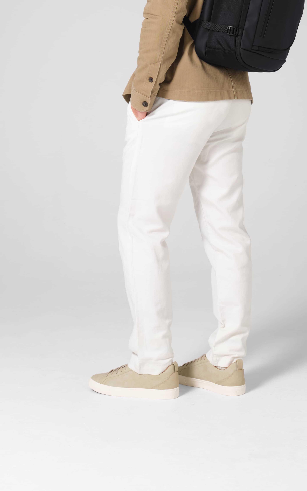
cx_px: 143
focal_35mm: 81
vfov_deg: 25.2
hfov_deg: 16.1
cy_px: 117
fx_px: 1084
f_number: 8
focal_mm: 29.2
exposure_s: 1/125
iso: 160
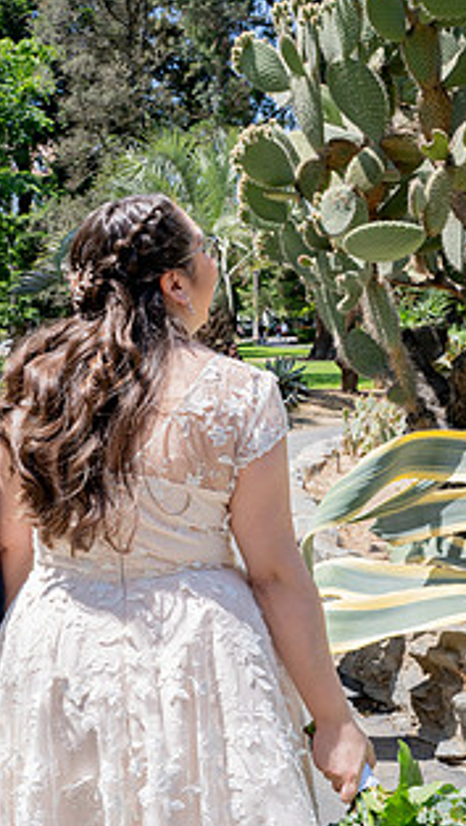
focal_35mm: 36
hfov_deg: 32.5
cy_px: 471
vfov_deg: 55.1
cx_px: 142
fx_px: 790
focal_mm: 24
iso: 250
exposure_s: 1/320
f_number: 9
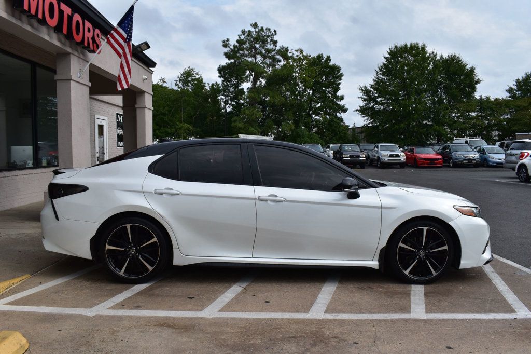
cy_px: 177
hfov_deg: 61.9
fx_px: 442
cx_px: 266
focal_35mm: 30
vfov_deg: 43.6
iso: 320
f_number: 11
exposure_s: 1/500
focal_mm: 20
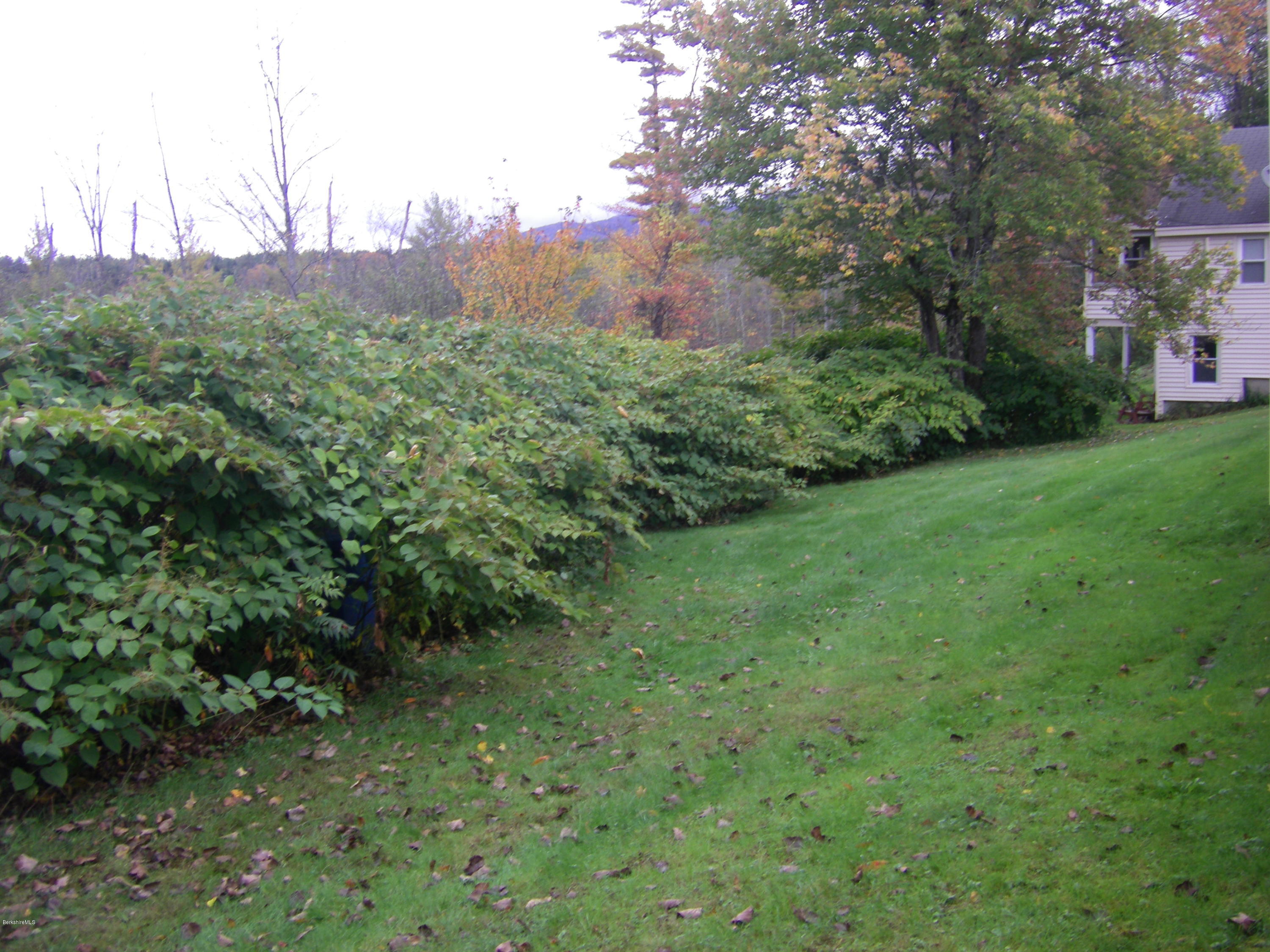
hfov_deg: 49.0
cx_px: 635
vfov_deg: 37.7
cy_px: 476
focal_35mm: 38
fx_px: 1394
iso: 64
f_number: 3.5
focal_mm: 6.3
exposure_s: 1/60
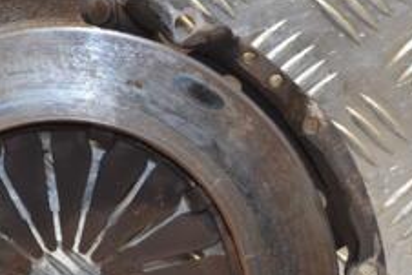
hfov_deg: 12.2
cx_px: 20
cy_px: 270
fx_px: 1912
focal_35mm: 167
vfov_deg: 8.2
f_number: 5.3
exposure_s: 1/60
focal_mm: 42
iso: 400
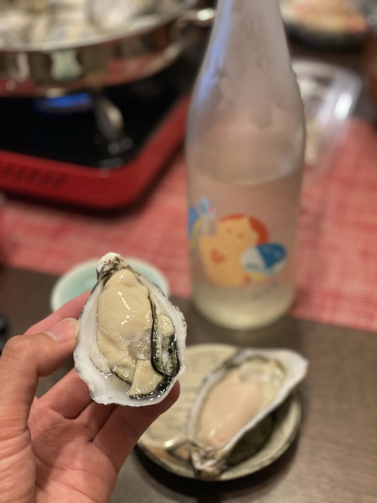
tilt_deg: -37.7
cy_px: 252
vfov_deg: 36.8
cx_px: 188
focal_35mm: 52
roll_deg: +2.2
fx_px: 755
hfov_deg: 28.0
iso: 320
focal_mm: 6
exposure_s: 1/33
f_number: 2
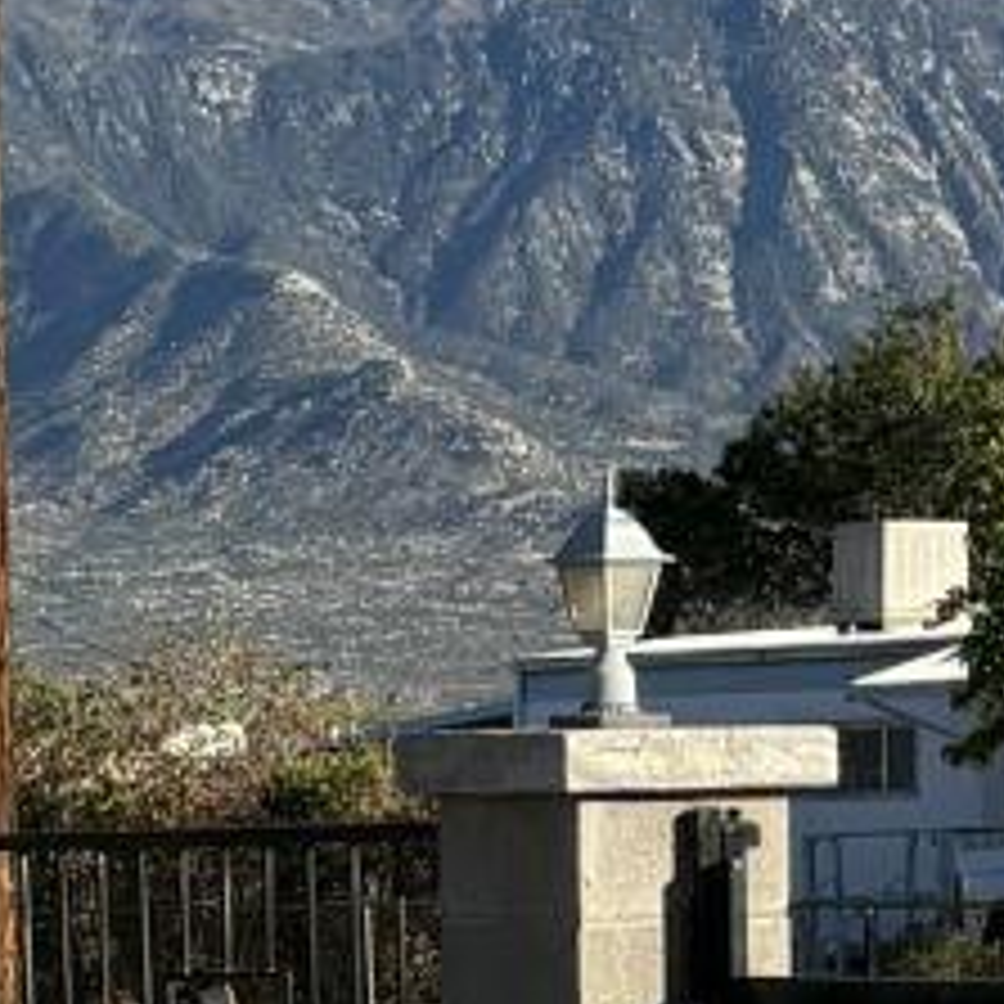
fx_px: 6760
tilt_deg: -2.6
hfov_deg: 8.4
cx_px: -288
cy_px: 846
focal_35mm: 206
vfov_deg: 8.5
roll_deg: +1.3
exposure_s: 1/2933
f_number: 1.6
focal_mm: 5.96
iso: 50
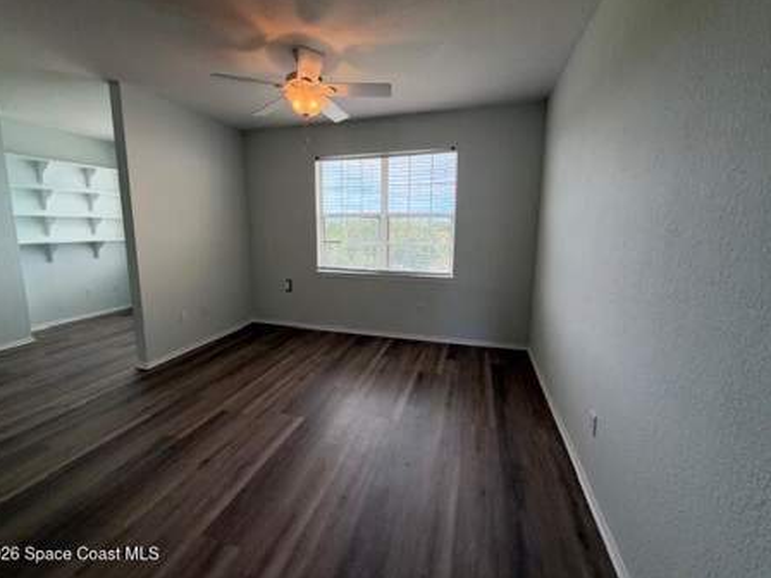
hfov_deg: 98.1
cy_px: 272
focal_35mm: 15
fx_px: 334
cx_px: 375
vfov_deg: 81.7
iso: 160
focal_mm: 2.22
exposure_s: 1/120
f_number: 2.2
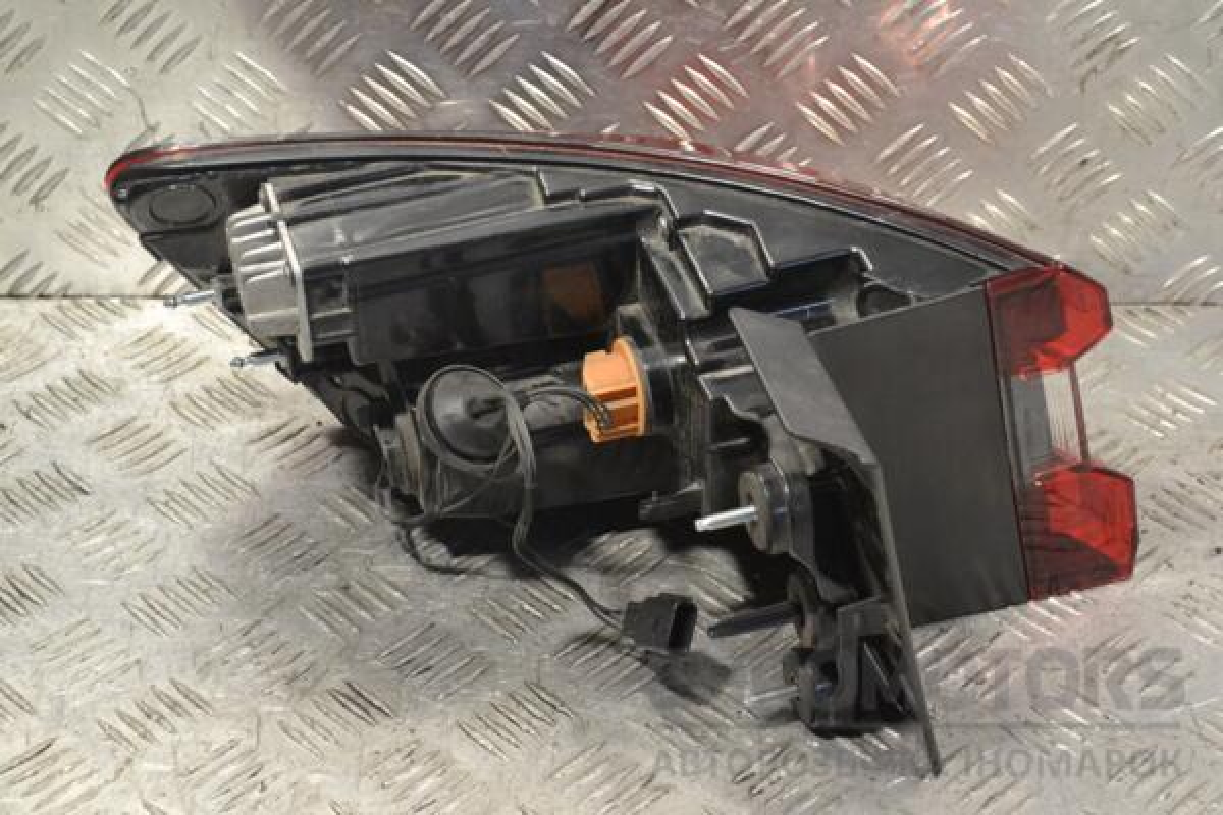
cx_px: 612
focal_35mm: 82
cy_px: 408
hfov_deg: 24.6
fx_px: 2802
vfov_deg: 16.6
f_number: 7.1
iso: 3200
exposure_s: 1/200
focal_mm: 55
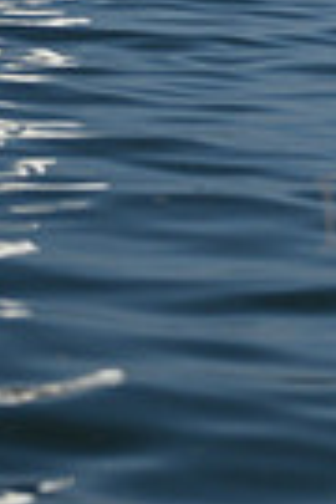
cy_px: -366
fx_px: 4214
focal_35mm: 301
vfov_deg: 6.7
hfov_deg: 4.6
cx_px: 121
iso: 320
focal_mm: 70
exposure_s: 1/8000
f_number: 4
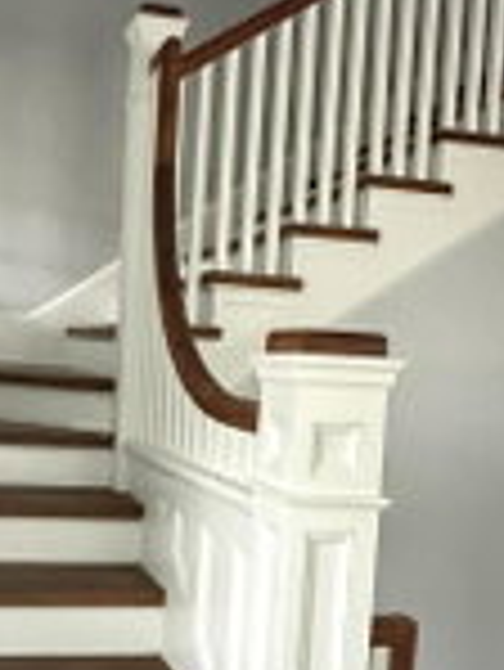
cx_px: 112
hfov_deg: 31.5
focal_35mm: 45
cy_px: 409
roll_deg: -3.0
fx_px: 872
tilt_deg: -1.0
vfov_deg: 41.8
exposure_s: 1/40
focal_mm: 2.22
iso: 1000
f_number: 2.2
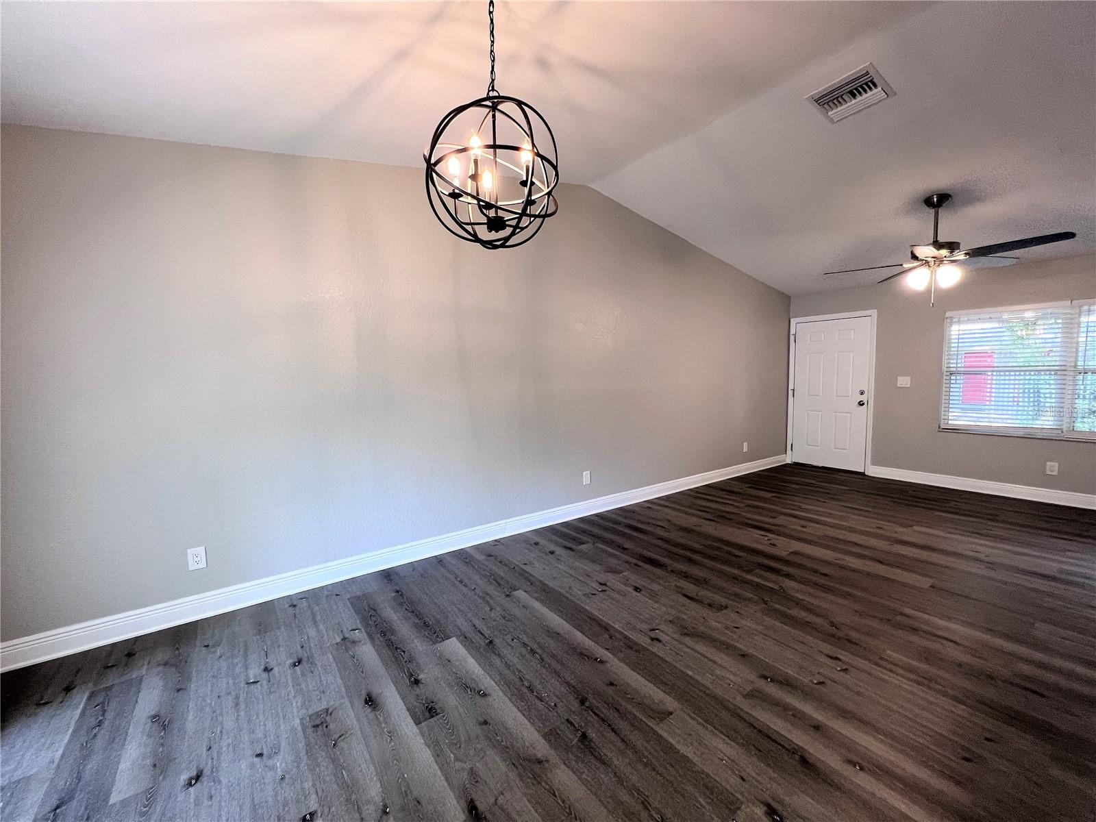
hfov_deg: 106.2
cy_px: 411
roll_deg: +1.0
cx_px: 548
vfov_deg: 89.9
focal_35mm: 13
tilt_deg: -5.2
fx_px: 412
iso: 200
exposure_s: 1/120
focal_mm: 1.57
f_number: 1.8
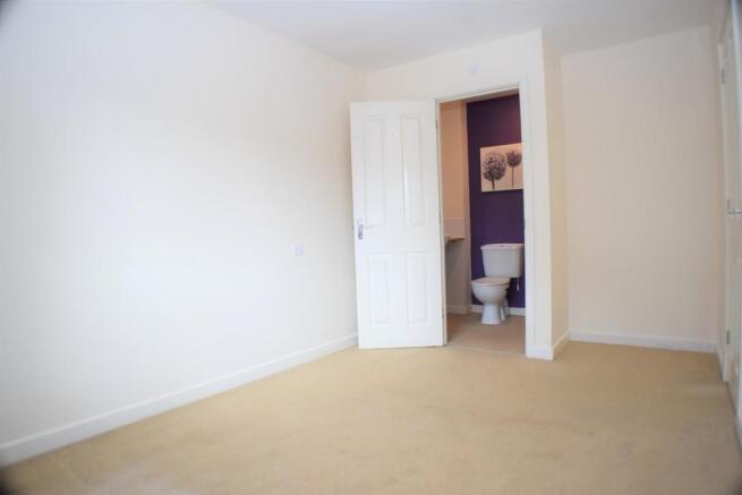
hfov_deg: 67.4
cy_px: 248
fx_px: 557
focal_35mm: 27
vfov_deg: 48.0
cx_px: 371
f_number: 4.5
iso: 400
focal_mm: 18
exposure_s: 1/80
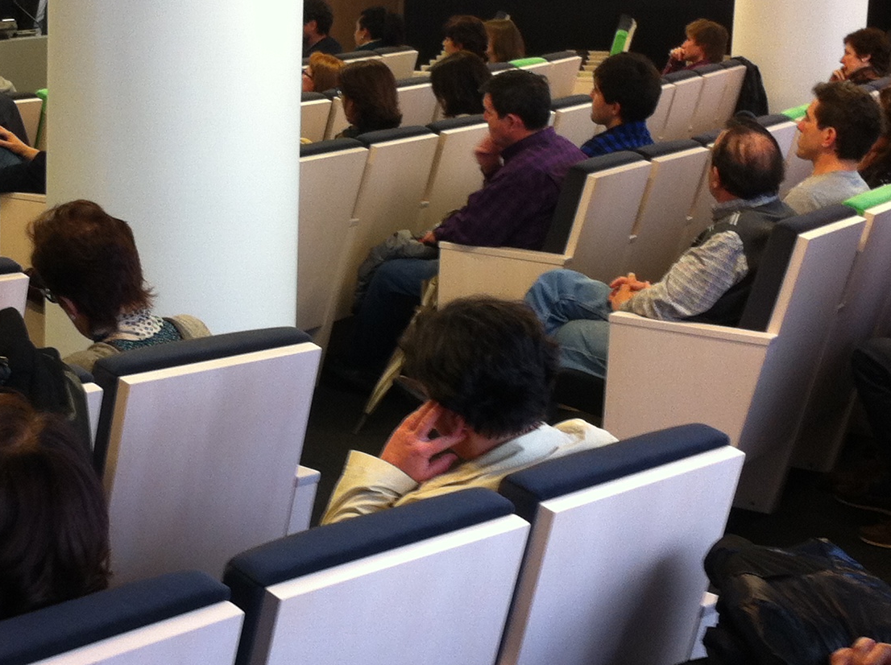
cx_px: 209
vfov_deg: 17.9
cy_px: 228
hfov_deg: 23.6
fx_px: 2107
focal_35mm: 82
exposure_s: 1/15
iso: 100
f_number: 2.8
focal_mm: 3.85
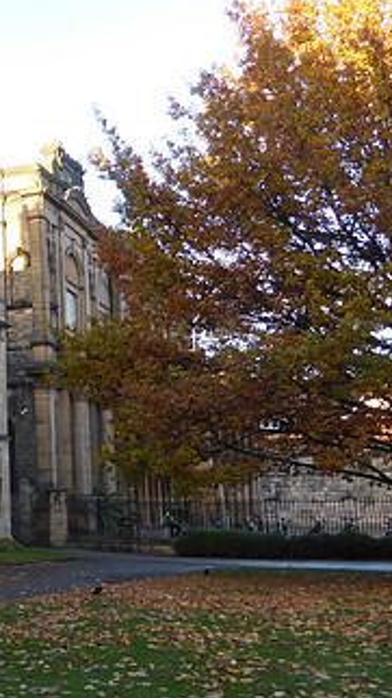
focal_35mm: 49
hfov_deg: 20.6
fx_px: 906
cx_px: -206
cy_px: 348
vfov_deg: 42.1
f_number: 3.3
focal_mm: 4.3
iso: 100
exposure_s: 1/80
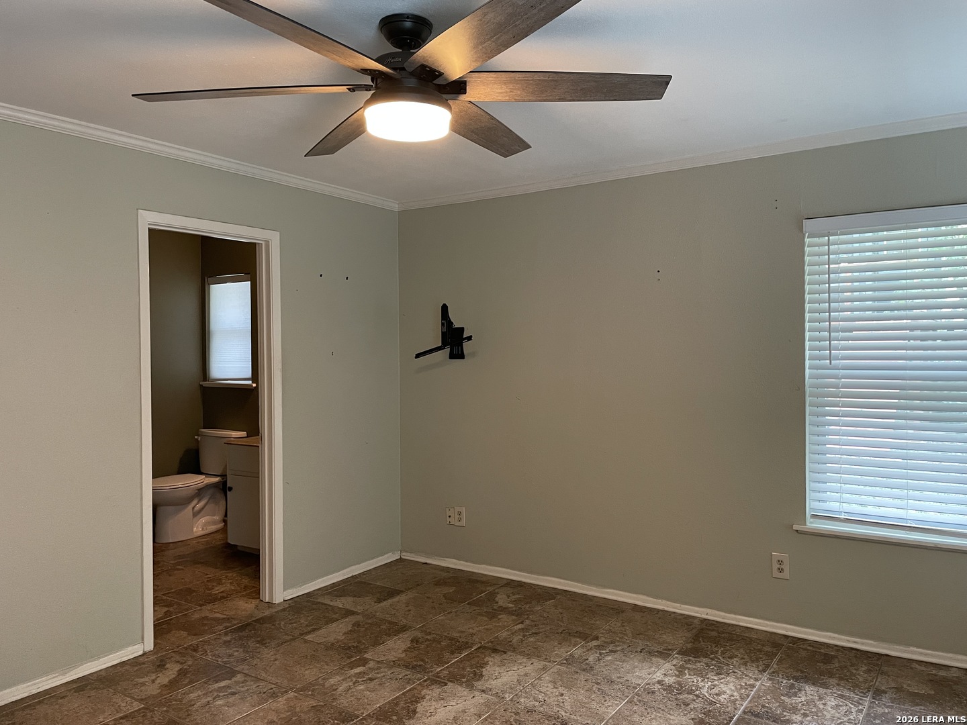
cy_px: 362
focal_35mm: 26
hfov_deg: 67.3
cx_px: 484
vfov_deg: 53.1
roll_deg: +0.3
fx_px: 726
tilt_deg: +1.2
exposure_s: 1/60
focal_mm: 4.2
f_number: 1.6
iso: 320
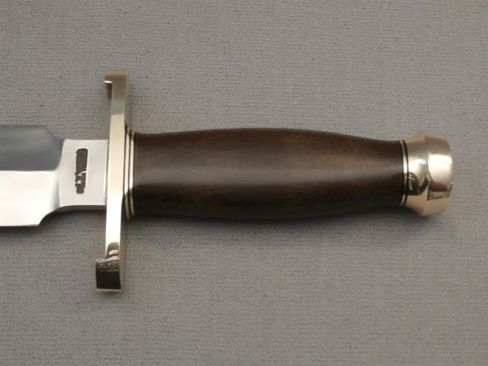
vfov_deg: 24.4
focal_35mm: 60
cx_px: 244
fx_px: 846
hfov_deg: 32.2
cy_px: 183
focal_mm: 10.76
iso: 400
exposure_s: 1/13
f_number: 4.2
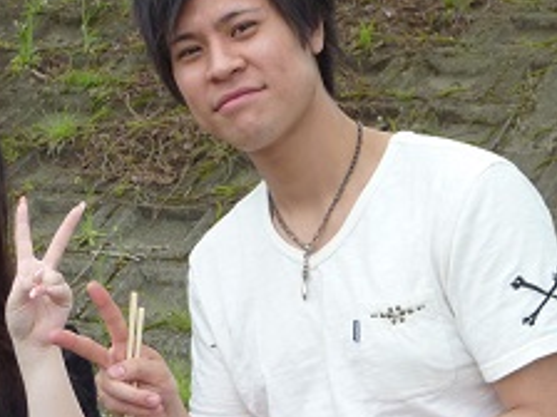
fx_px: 2269
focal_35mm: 141
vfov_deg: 10.5
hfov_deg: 14.0
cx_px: 149
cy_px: 252
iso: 160
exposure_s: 1/160
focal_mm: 11.9
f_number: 4.1
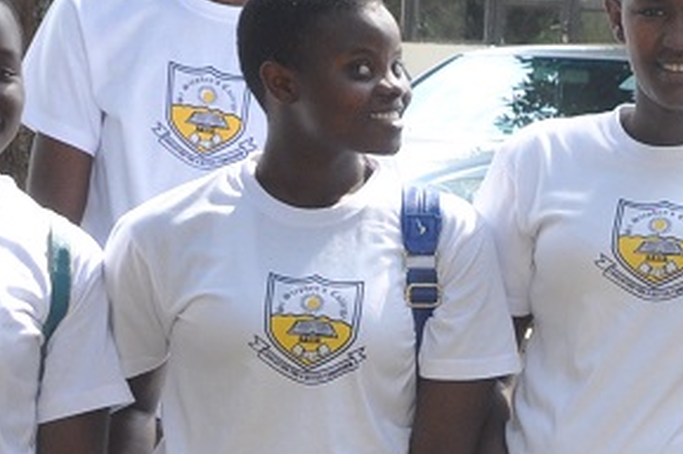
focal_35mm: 218
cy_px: 430
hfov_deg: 9.0
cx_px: 1238
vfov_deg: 6.3
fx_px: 4131
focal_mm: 28
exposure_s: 1/200
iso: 400
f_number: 7.1
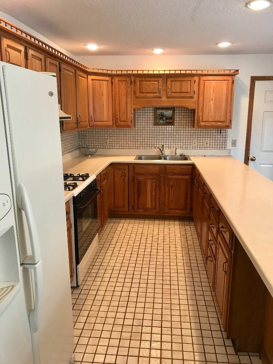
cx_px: 136
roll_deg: -0.6
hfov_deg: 49.8
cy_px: 182
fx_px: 294
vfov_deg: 63.4
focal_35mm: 28
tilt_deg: -11.3
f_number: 1.8
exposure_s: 1/24
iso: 40
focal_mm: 3.99
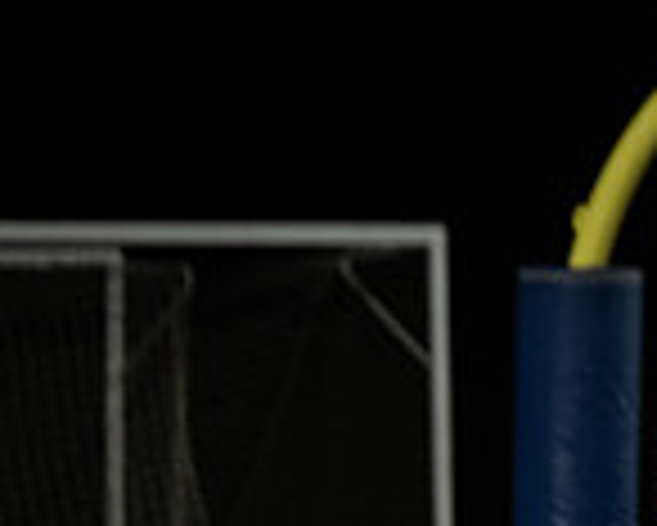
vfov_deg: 3.6
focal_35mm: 429
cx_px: 1274
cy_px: 722
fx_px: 8347
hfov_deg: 4.5
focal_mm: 115
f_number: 2.8
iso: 3200
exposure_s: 1/1250
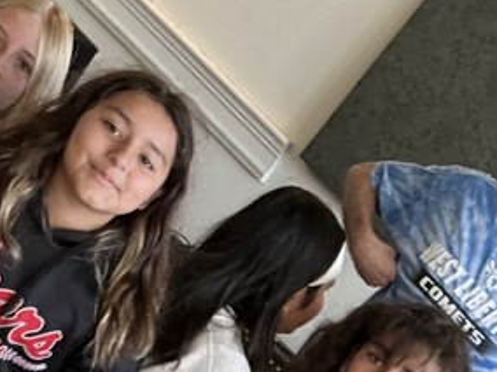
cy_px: 665
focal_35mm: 83
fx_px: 1192
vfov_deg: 15.4
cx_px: 164
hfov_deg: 23.4
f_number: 1.9
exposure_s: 1/60
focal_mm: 2.69
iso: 50
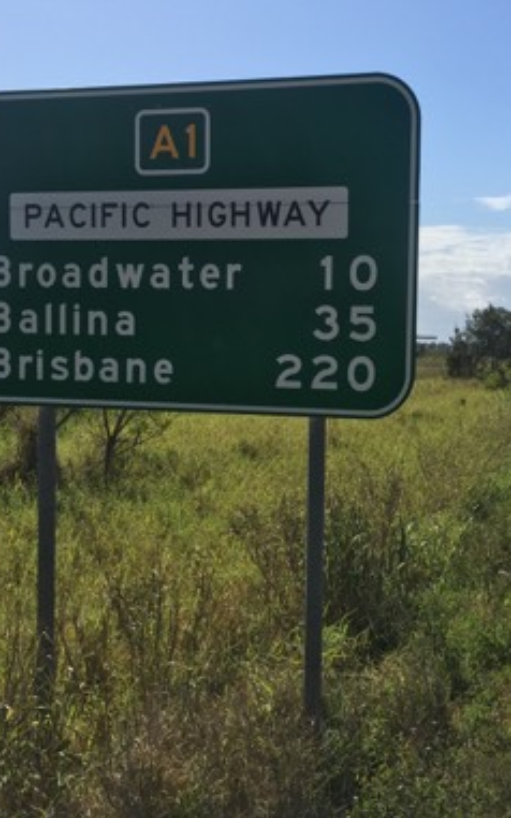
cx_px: 393
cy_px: 404
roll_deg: -1.6
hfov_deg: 30.0
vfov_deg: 47.2
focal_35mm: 42
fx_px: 936
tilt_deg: -4.2
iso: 32
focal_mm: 4.15
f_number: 2.2
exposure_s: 1/3300
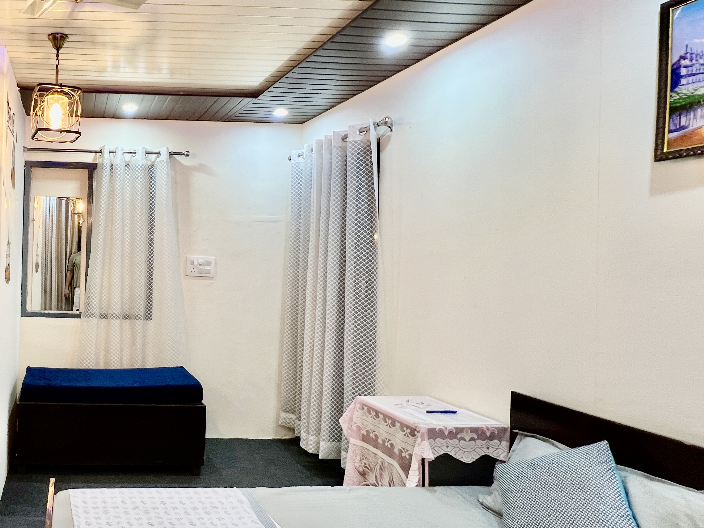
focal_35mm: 23
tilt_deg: -0.6
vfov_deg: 58.9
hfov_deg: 64.0
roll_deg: -1.2
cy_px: 256
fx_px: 468
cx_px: 95
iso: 125
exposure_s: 1/50
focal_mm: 1.57
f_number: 1.8
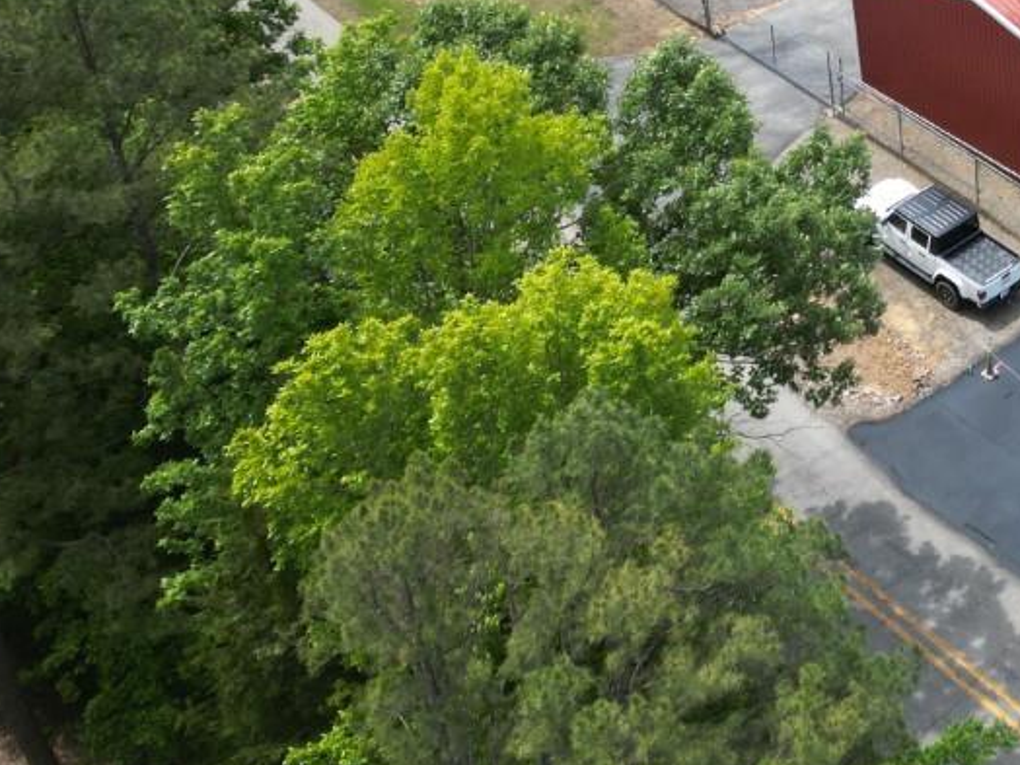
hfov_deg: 26.8
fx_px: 1945
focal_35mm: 66
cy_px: -123
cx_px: 1152
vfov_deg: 20.9
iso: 110
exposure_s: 1/1500
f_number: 1.7
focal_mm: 6.72
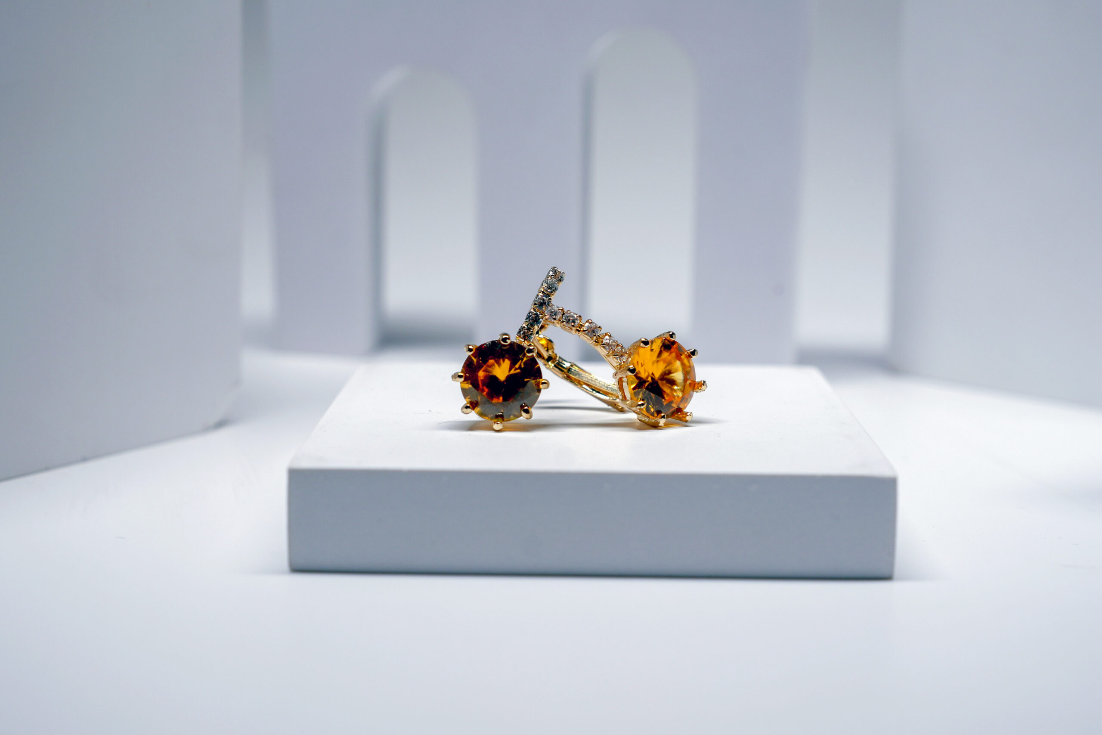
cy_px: 368
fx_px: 1592
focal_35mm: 52
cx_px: 551
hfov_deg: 38.2
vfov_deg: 26.0
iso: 125
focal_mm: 35
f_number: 5.6
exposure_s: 1/160
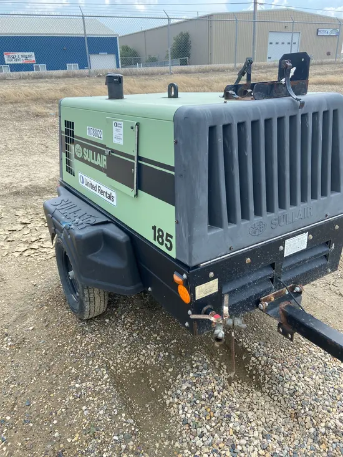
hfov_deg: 53.1
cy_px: 228
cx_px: 172
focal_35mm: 26
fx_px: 343
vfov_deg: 67.3
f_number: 1.8
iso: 32
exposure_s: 1/990
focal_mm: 4.25
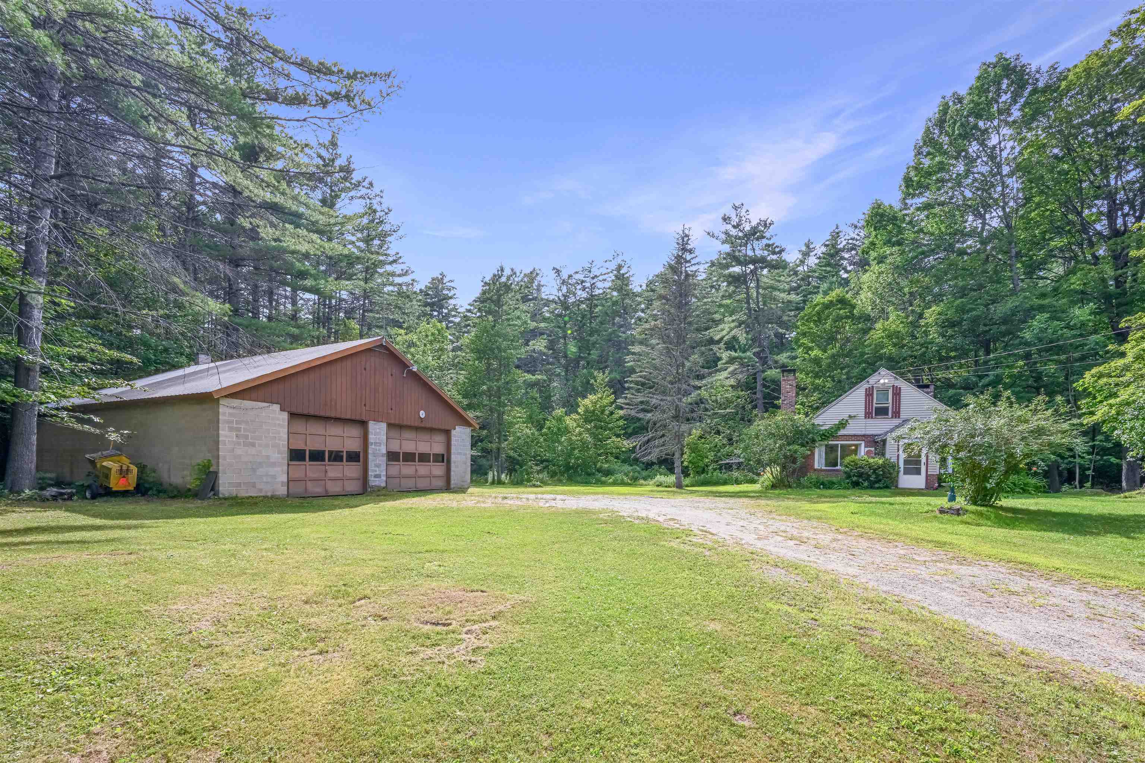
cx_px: 572
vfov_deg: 81.2
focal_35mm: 14
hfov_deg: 104.3
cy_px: 382
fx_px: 445
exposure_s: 1/30
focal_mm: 14
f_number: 14
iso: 100
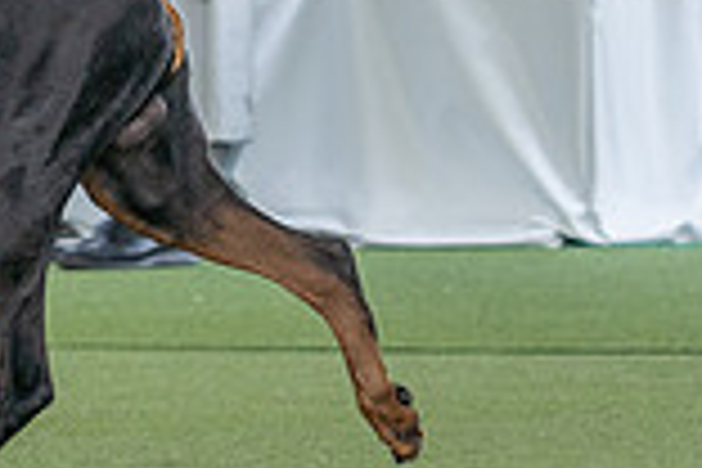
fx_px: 7604
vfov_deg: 3.5
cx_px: -342
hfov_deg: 5.2
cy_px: -133
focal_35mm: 390
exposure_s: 1/800
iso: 500
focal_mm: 70
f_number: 4.5
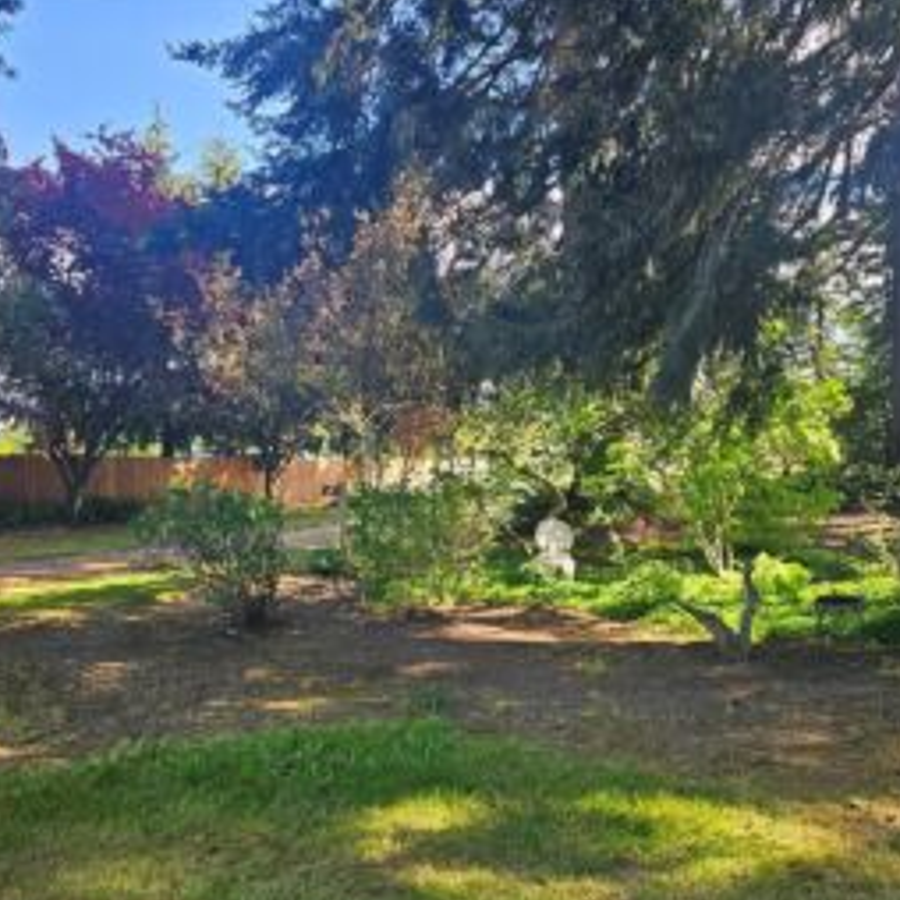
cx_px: 496
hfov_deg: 51.0
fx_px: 941
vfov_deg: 50.9
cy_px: 514
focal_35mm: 32
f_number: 1.7
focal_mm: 6.3
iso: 25
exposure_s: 1/180
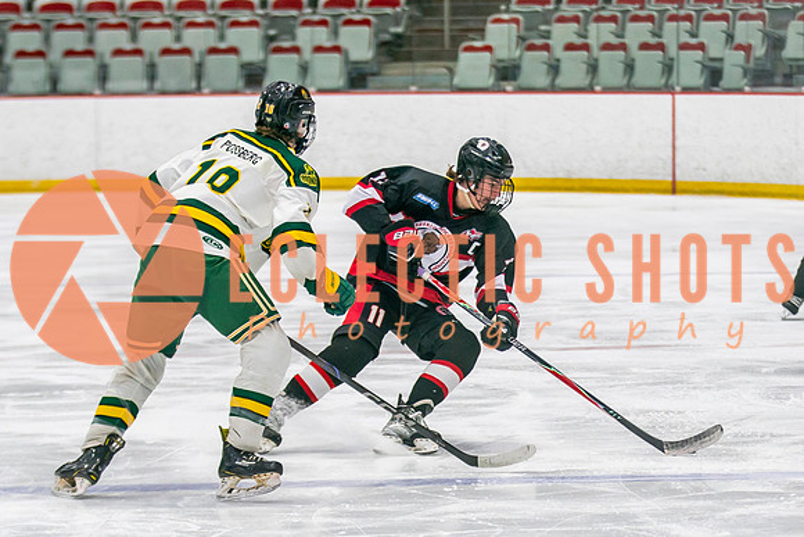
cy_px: 295
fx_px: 5296
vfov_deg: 5.8
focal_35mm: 237
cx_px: 483
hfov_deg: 8.7
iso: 640
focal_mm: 105
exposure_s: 1/640
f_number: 2.8
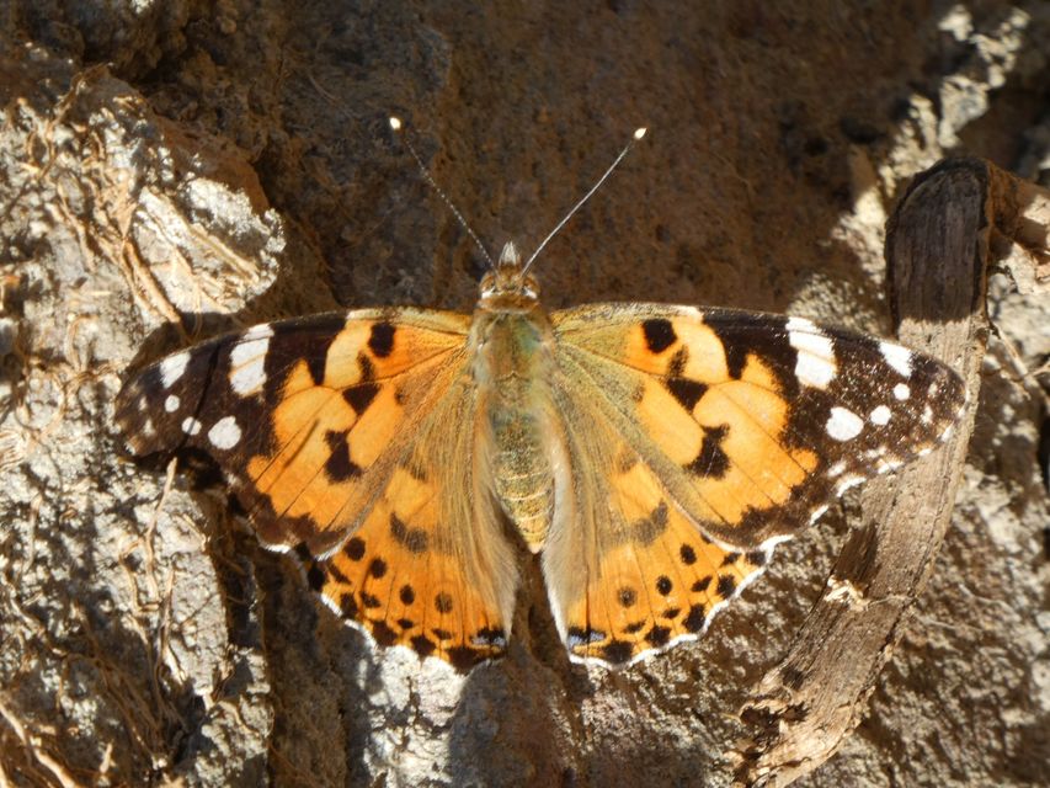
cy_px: 394
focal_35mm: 661
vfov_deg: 2.3
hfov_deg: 3.0
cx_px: 525
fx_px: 20053
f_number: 5.6
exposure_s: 1/100
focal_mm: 118.5
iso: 100
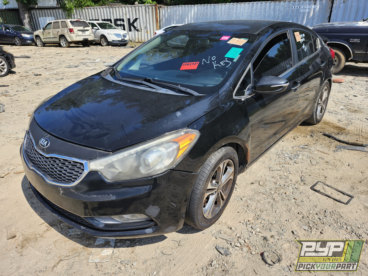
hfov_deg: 73.9
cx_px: 184
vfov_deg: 58.9
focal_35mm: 23
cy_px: 138
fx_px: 245
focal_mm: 5.54
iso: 25
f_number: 1.8
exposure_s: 1/1081
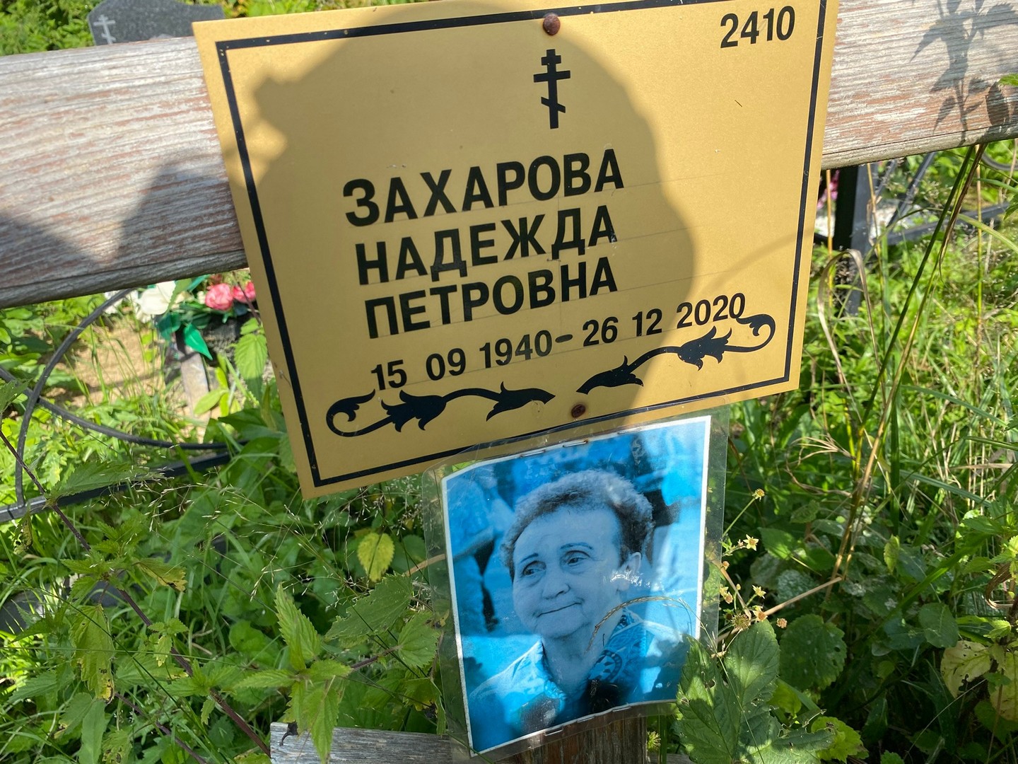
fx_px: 765
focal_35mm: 26
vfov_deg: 53.1
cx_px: 509
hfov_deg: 67.3
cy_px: 382
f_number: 1.8
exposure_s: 1/1063
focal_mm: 4.25
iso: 32
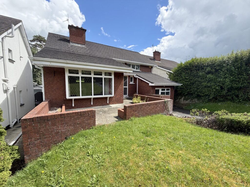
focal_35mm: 14
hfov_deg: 102.1
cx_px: 125
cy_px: 94
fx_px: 101
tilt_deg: -4.2
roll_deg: -0.3
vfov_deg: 85.7
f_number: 2.2
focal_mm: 2.22
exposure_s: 1/770
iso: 40
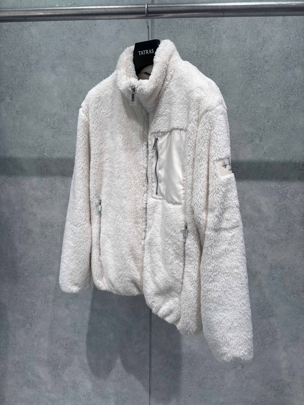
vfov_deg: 67.3
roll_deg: +0.6
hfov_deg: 53.1
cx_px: 152
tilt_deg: -12.0
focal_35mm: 26
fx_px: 304
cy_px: 202
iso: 40
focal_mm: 5.96
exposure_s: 1/189
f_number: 1.6
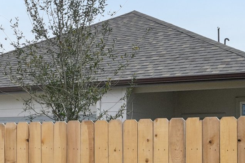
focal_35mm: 90
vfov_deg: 15.1
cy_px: 129
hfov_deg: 21.9
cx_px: 7
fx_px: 613
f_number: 8
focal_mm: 19
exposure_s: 1/500
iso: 400
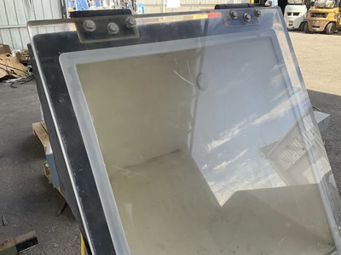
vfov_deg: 48.2
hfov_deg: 61.7
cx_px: 170
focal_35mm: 29
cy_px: 128
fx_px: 286
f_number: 1.8
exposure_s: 1/292
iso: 25
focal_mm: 3
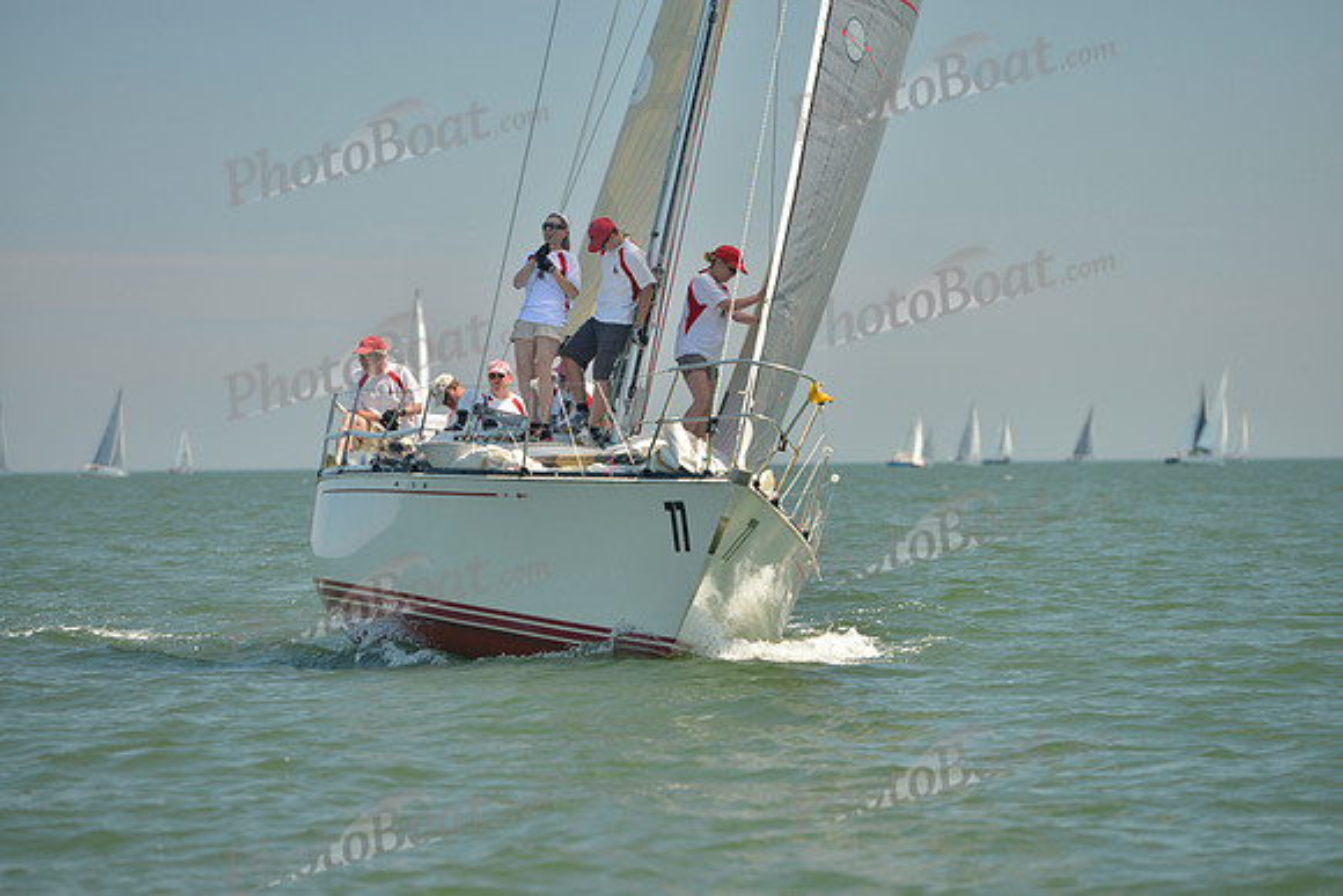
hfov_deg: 12.1
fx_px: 6343
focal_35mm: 170
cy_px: 448
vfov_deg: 8.1
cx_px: 672
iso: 200
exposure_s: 1/640
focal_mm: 170
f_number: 4.5
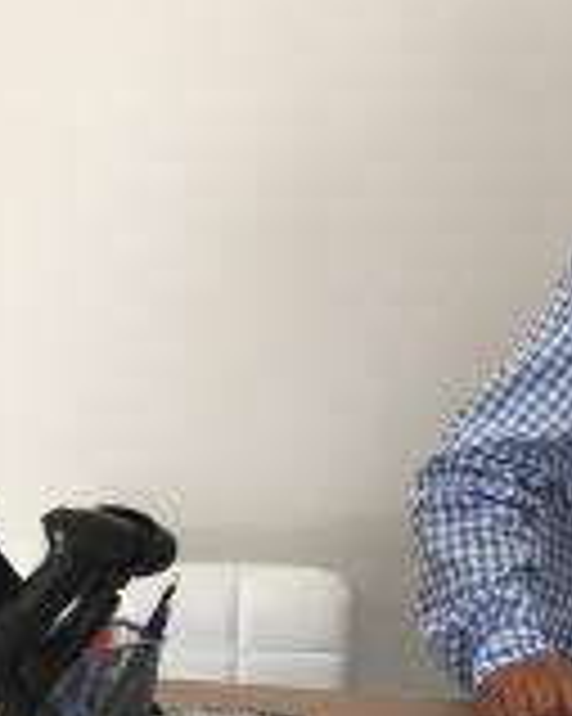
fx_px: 2012
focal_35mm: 95
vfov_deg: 20.1
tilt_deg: -5.7
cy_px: 450
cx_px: 736
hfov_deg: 15.4
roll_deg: -2.2
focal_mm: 4.15
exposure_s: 1/130
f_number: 2.2
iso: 32
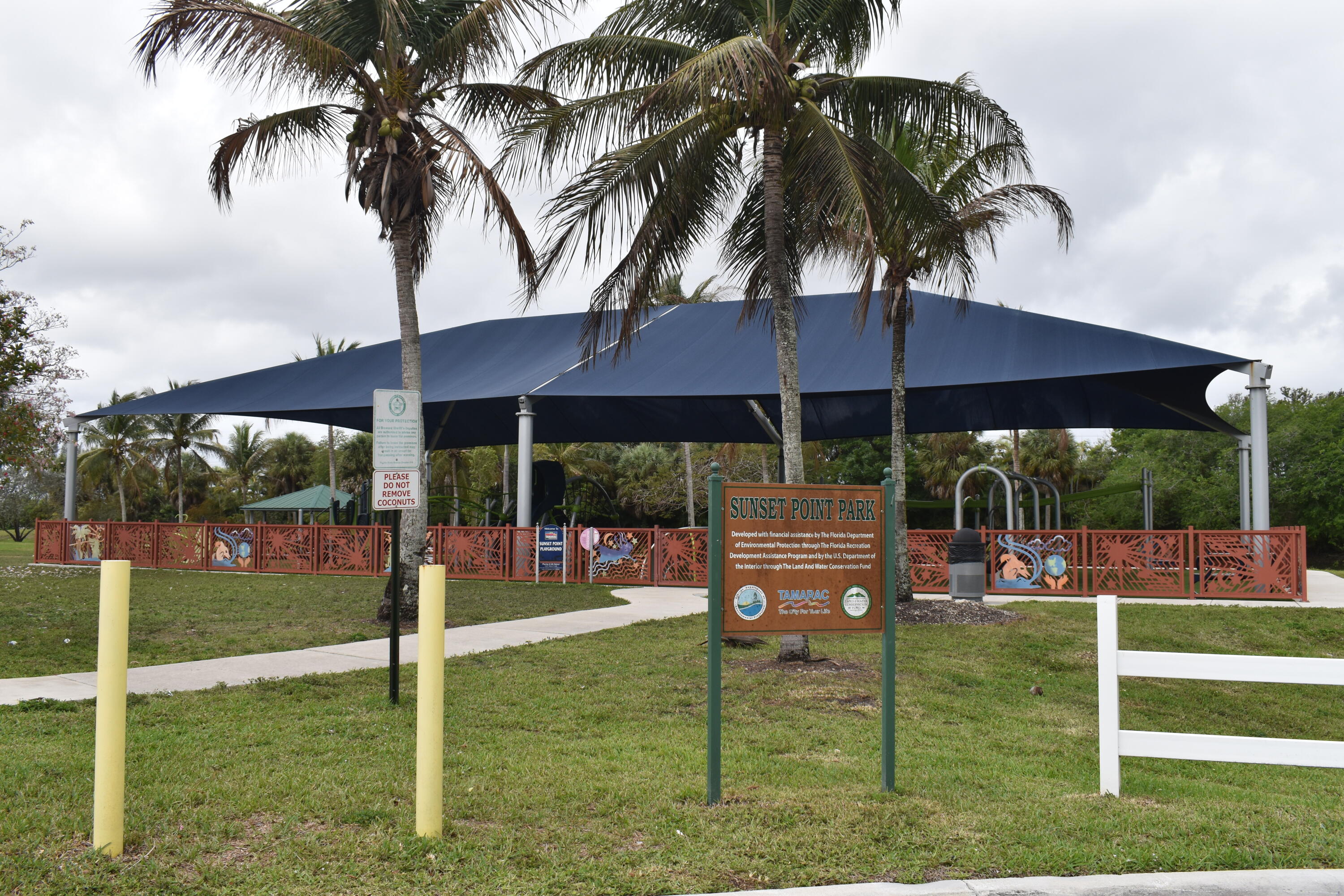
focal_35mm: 33
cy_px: 448
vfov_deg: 40.0
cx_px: 672
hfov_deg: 57.2
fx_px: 1232
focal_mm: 22
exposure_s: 1/320
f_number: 9
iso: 200
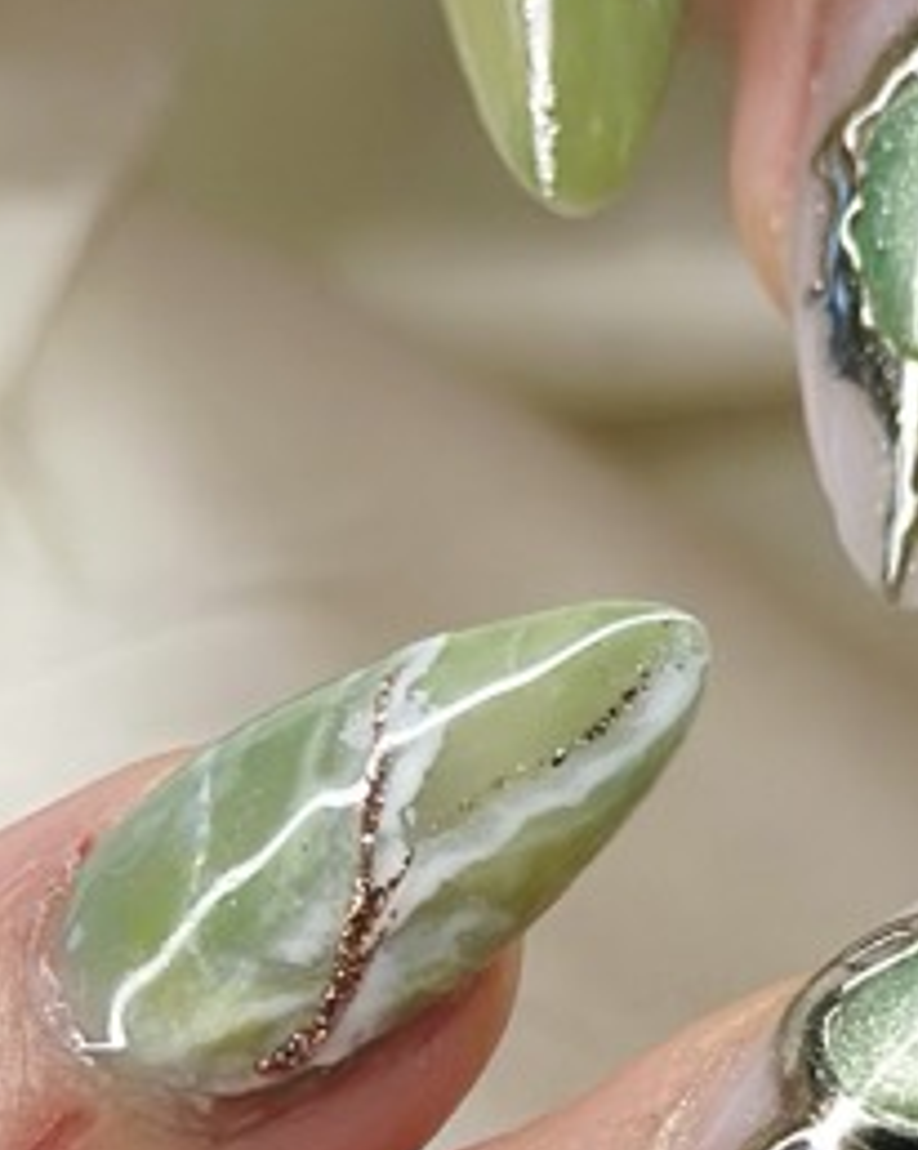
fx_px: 6800
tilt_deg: -41.0
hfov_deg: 7.7
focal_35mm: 200
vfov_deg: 9.7
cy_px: 357
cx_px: 1009
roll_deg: +17.5
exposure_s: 1/810
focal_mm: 6.86
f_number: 1.78
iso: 80
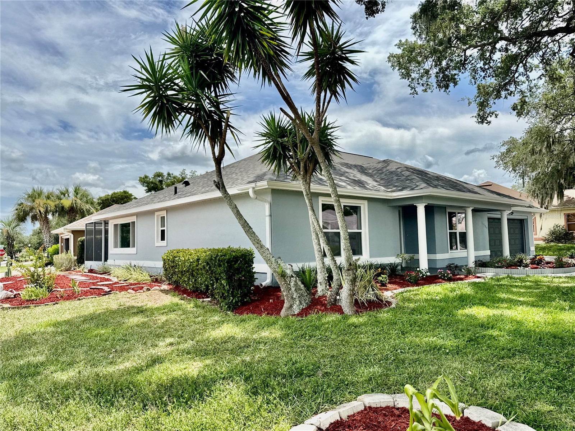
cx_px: 288
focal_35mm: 24
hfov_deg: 71.6
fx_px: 399
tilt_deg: +3.4
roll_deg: +1.3
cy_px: 216
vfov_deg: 56.8
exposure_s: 1/7092
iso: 80
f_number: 1.78
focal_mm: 6.76
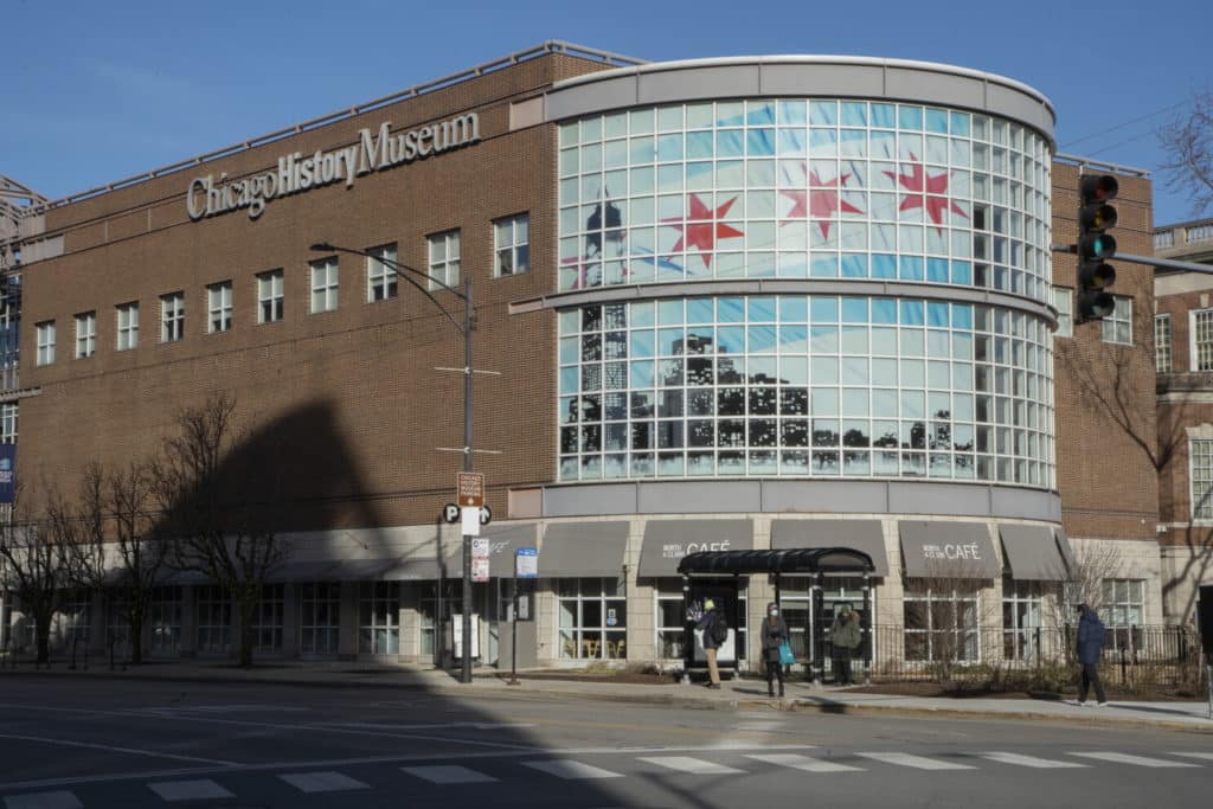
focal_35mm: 65
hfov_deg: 31.0
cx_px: 606
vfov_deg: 20.9
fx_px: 2190
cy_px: 404
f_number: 22
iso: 800
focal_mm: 65
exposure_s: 1/200
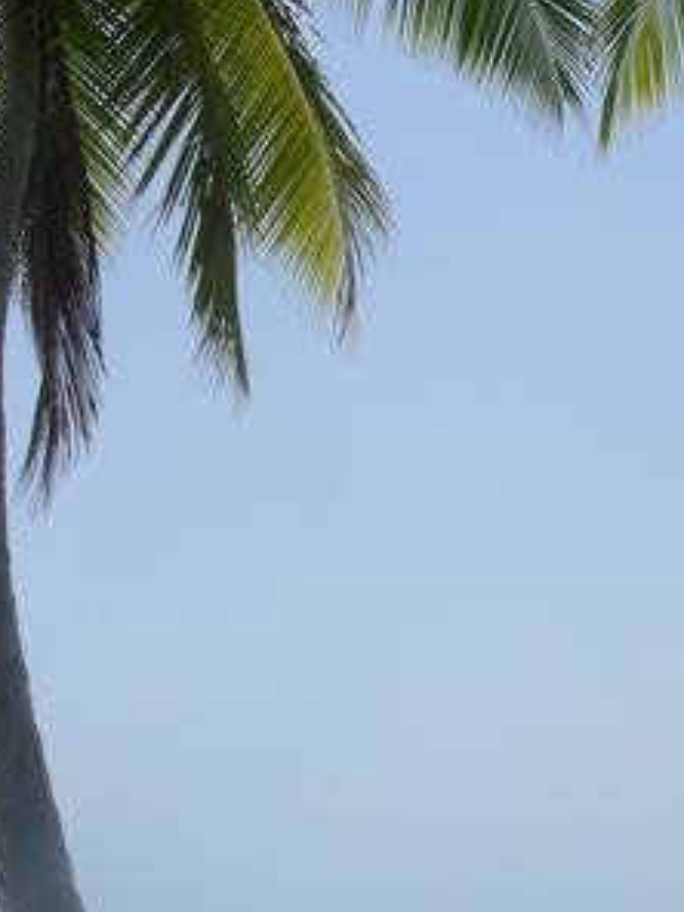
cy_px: 810
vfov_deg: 24.6
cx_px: 576
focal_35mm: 77
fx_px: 2029
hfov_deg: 18.9
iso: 50
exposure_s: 1/524
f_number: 6.8
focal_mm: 6.3
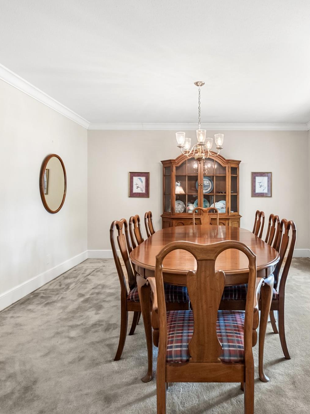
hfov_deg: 60.0
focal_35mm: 22
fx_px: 263
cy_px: 205
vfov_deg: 76.4
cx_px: 201
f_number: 4.5
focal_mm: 10
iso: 500
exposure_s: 1/30
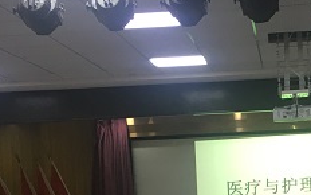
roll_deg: +2.4
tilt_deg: -6.5
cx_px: 236
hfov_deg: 20.6
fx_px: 848
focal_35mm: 100
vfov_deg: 12.6
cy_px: 270
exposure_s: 1/33
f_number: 2.2
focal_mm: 4.15
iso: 80
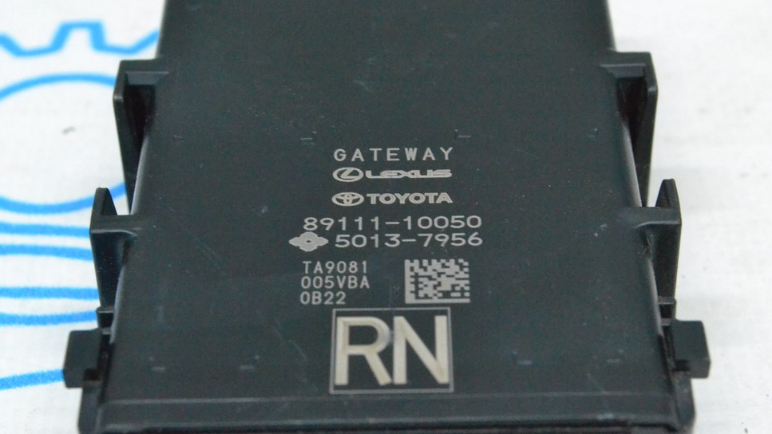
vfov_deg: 13.2
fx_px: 1874
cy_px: 228
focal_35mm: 92
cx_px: 400
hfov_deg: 23.3
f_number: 13
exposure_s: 1/100
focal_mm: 55
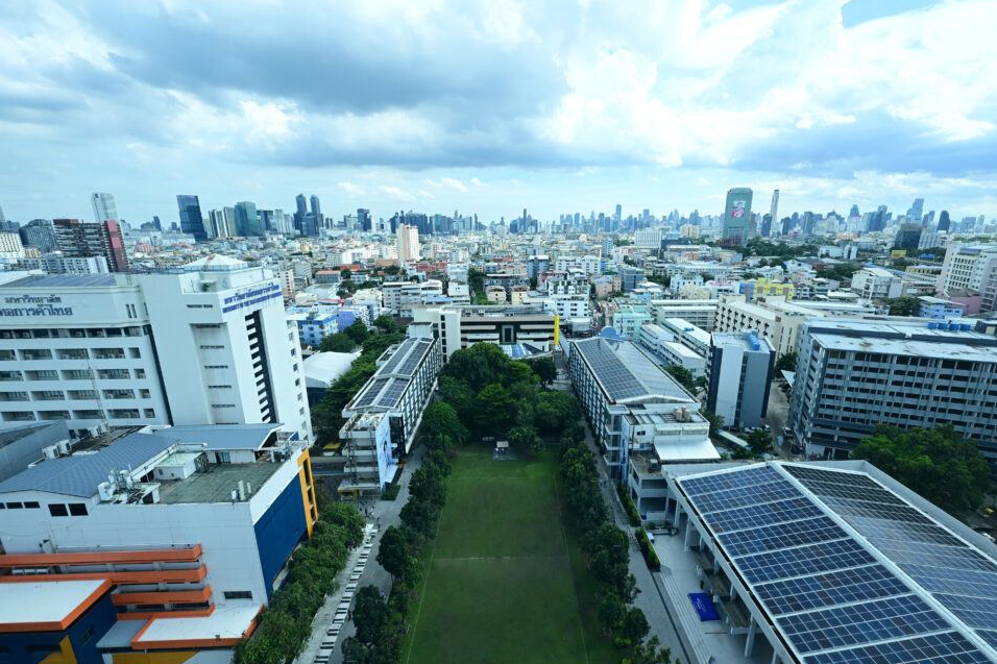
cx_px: 518
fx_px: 415
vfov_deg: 77.3
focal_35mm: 15
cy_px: 334
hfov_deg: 100.3
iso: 200
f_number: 5.6
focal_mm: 14
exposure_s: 1/200
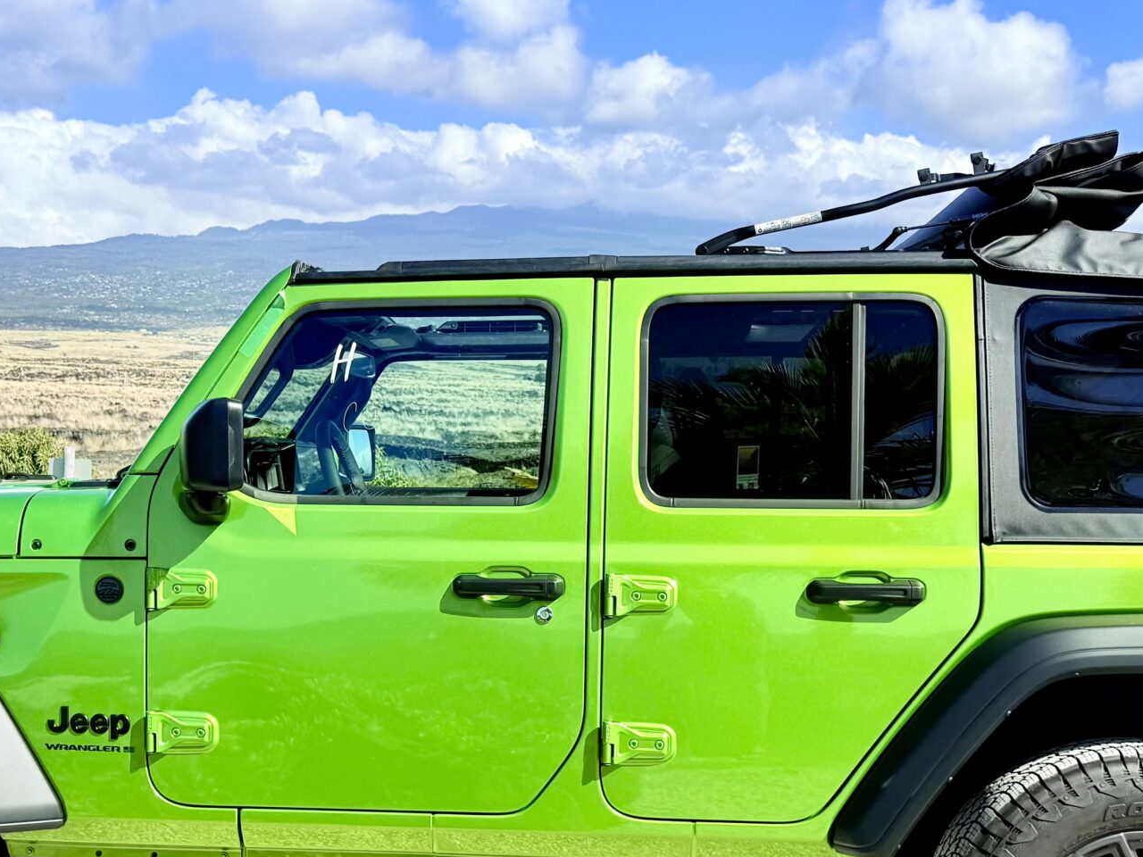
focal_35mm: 48
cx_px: 489
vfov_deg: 30.0
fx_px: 1585
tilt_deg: -5.8
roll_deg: -1.4
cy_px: 586
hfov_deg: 39.6
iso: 80
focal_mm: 6.76
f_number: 1.78
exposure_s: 1/7353
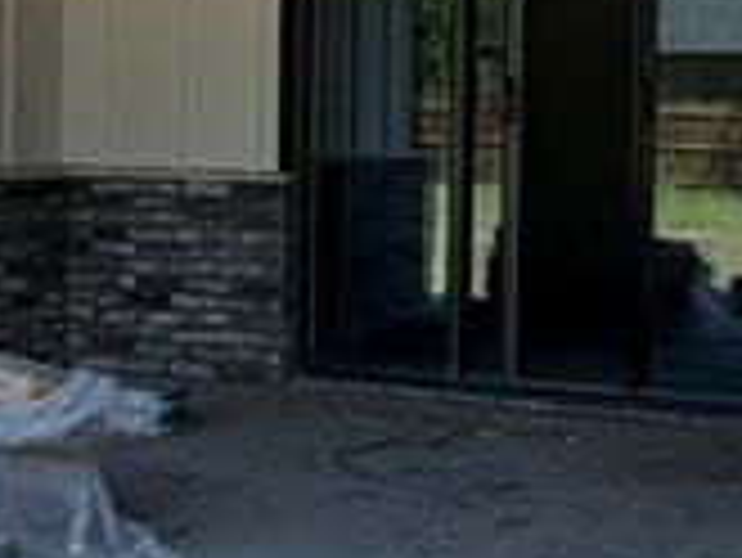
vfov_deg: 16.9
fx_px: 1866
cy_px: 112
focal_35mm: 87
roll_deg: -0.6
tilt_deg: -0.6
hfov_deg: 22.4
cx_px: 243
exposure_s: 1/502
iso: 40
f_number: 2.2
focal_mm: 2.22
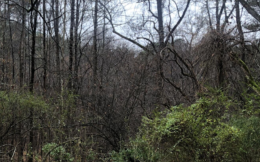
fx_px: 482
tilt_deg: -5.2
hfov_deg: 29.6
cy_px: 162
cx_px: 58
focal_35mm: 68
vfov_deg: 18.6
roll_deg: -1.6
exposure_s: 1/120
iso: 125
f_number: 1.8
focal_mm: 3.99
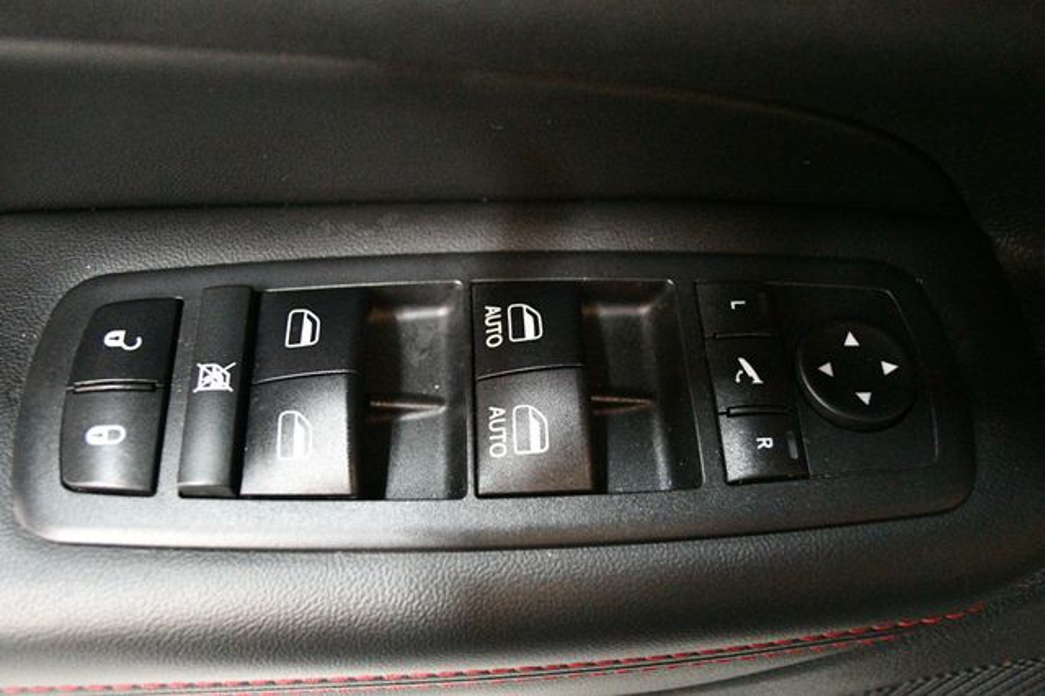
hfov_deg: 57.2
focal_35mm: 33
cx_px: 522
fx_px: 957
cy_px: 348
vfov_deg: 39.9
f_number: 3.8
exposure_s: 1/60
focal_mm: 22
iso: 11400
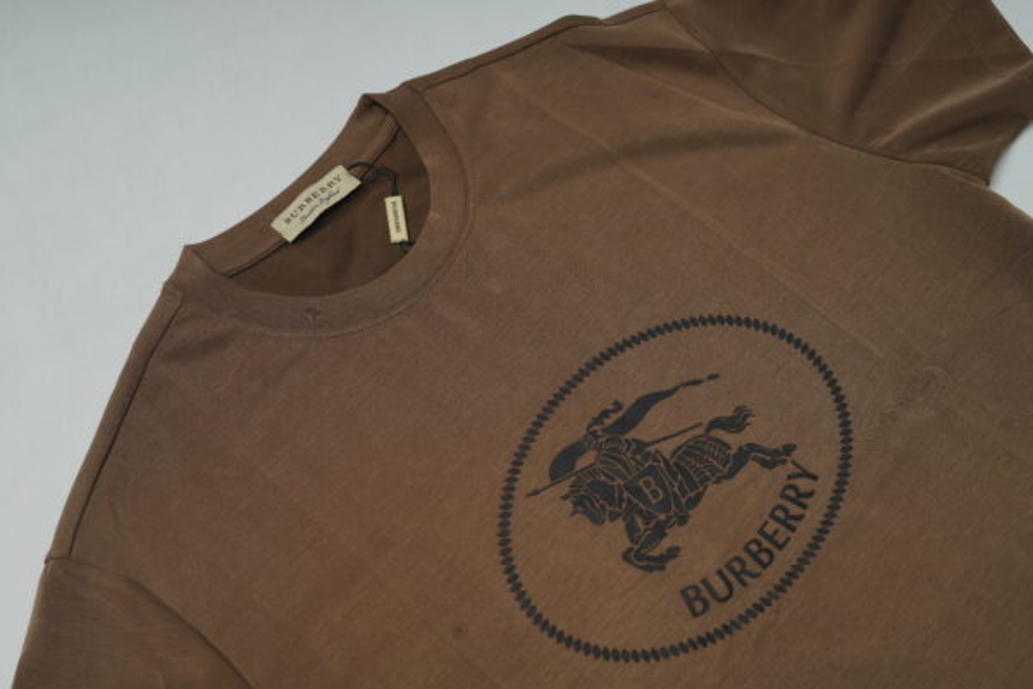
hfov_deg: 39.6
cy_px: 344
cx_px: 516
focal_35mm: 50
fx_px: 1435
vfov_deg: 27.0
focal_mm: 50
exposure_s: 1/200
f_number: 6.3
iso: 320
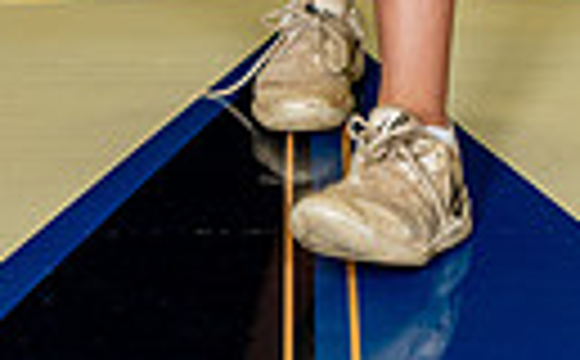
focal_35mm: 214
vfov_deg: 5.8
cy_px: -590
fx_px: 3375
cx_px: 445
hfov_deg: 9.8
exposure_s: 1/200
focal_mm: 60
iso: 800
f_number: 7.1
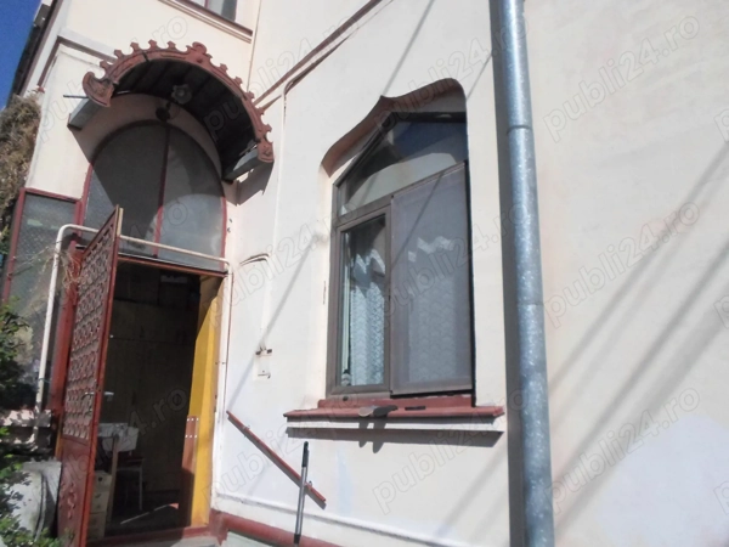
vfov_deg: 54.9
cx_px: 364
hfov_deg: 69.4
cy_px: 274
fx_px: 526
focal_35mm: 25
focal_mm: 4.5
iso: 400
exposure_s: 1/1000
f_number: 9.2
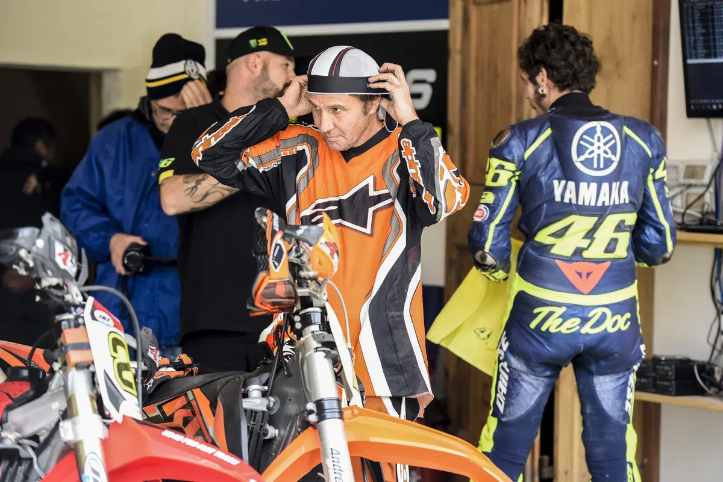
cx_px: 362
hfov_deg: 16.4
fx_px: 2511
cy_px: 241
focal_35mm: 125
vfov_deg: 11.0
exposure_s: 1/160
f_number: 3.5
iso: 800
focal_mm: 125
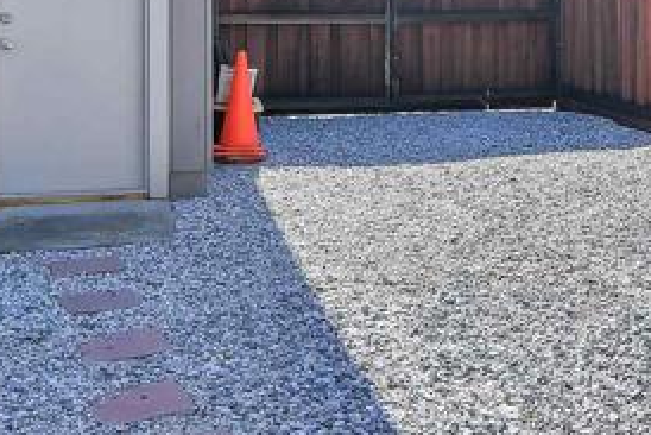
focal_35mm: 56
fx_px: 1013
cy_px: -23
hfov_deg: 34.8
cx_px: 499
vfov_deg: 23.0
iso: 125
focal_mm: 10
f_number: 5
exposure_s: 1/320
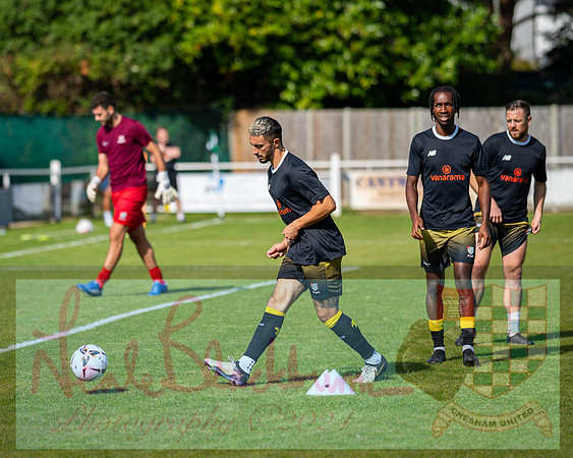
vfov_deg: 6.6
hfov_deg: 8.2
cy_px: 232
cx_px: 271
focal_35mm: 236
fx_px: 4000
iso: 50
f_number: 1.9
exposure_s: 1/3200
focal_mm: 135
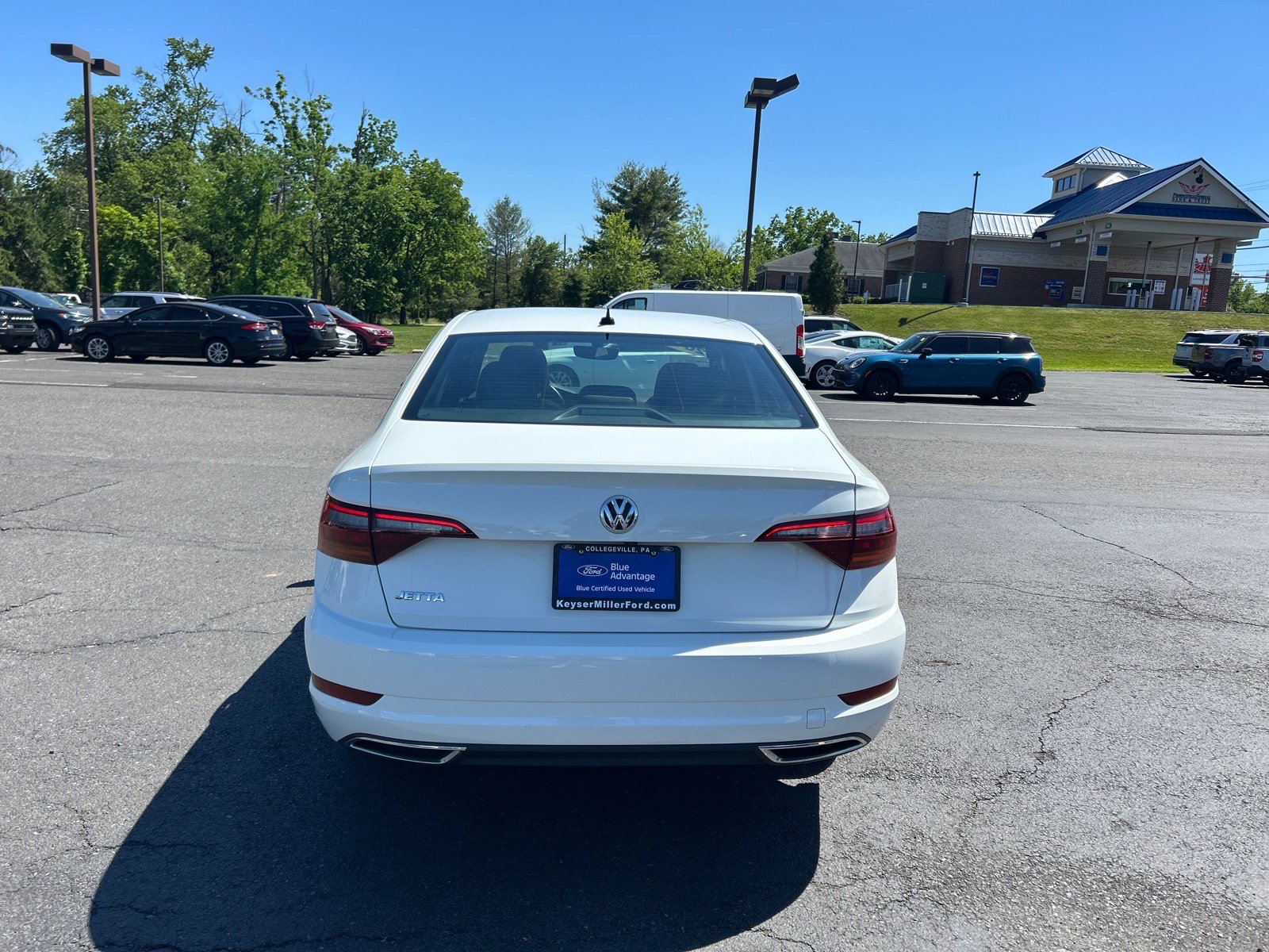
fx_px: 953
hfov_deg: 67.3
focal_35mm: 26
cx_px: 634
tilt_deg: -8.9
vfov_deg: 53.1
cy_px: 476
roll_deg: -2.8
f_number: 1.5
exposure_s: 1/3460
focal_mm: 5.7
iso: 50
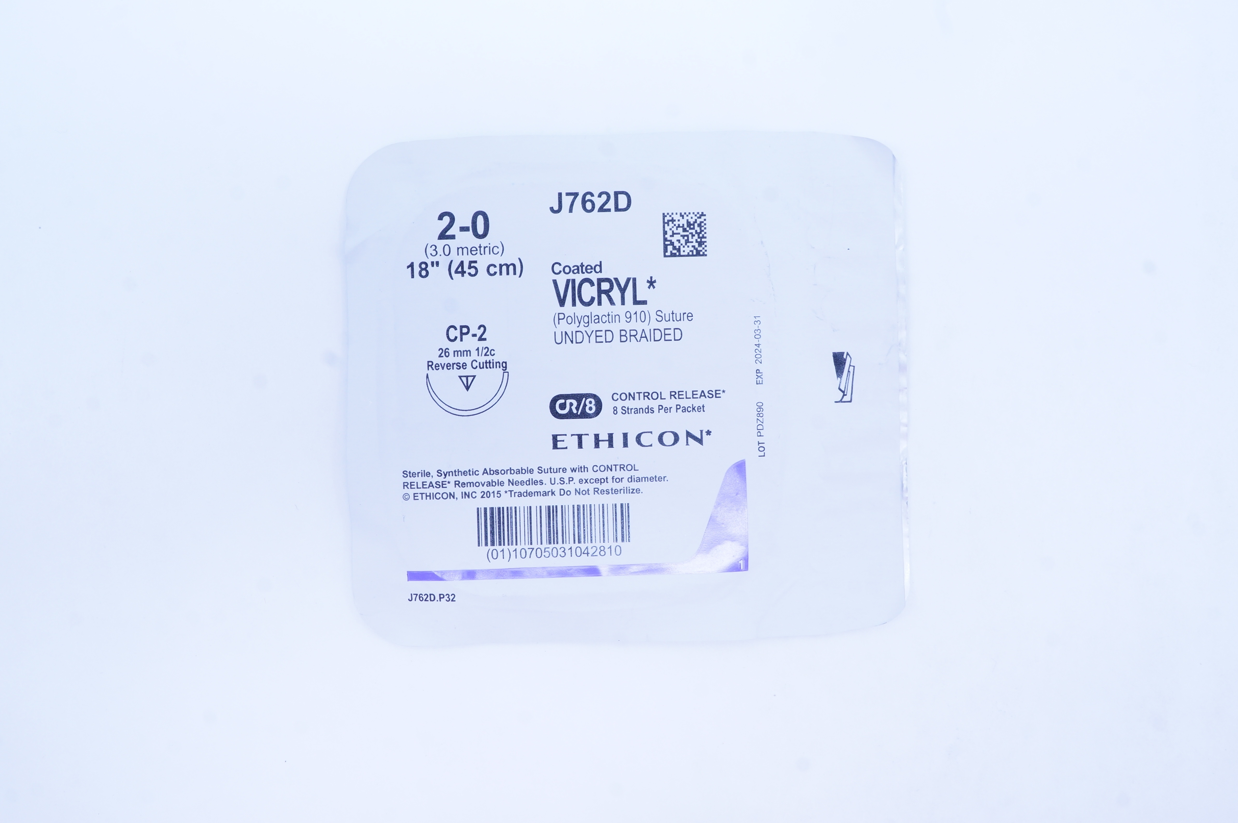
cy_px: 405
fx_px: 1065
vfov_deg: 42.2
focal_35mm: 31
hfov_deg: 60.3
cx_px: 633
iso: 400
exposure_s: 1/10
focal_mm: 20
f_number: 14
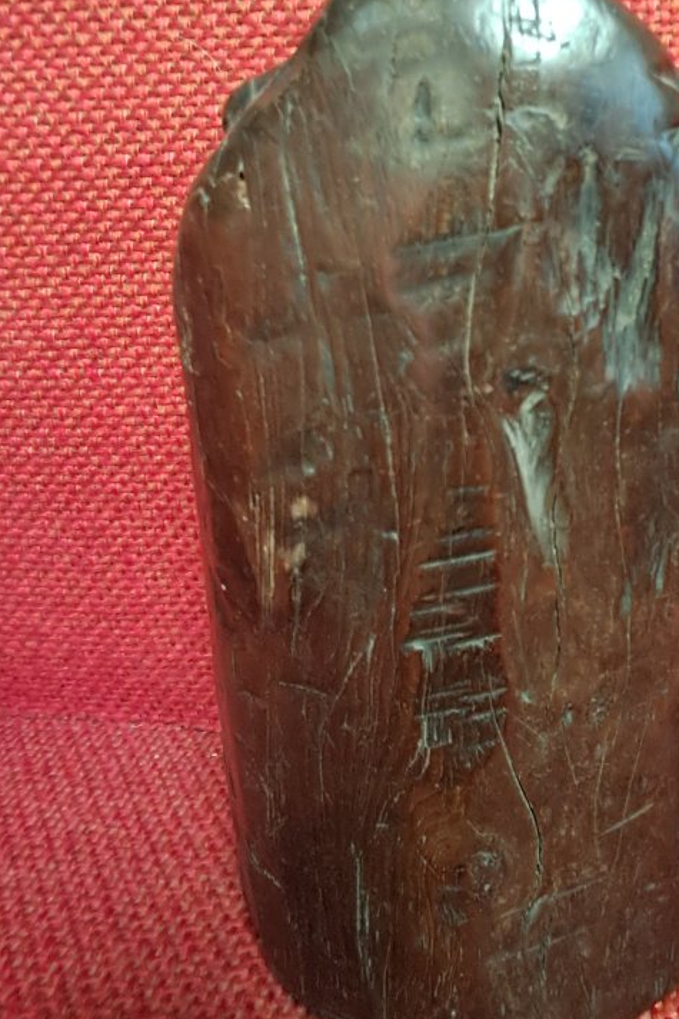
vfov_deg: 64.0
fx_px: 792
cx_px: 532
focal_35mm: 28
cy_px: 349
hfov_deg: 44.4
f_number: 2.2
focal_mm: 1.64
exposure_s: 1/24
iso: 250
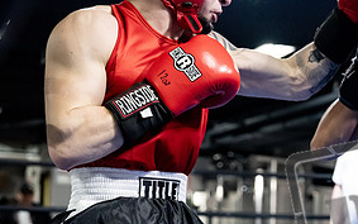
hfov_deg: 21.4
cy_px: 175
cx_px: 288
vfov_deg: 13.6
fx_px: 937
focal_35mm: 96
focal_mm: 46
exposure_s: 1/1000
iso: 8000
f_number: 2.8
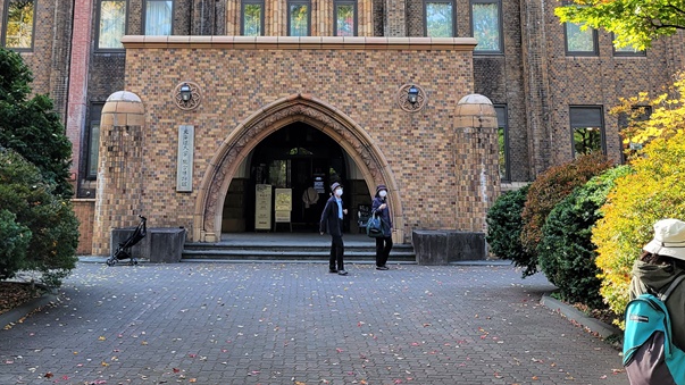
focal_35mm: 47
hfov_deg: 43.6
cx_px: 294
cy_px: 10
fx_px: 854
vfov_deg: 24.4
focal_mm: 5.4
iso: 40
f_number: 1.8
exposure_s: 1/318
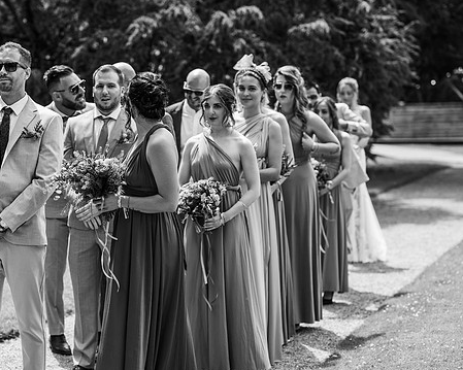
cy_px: 178
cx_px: 165
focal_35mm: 103
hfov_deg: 18.6
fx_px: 1411
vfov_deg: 14.9
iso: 100
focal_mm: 85
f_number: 3.2
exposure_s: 1/640
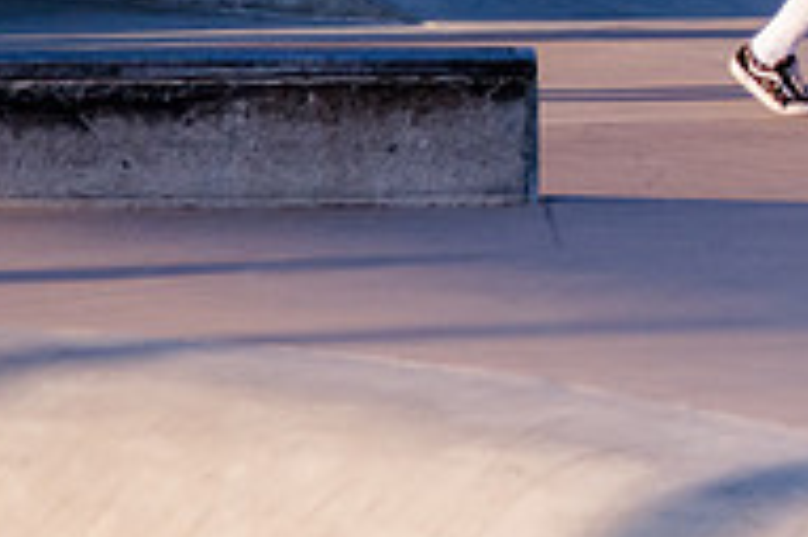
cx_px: 1524
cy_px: -144
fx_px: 9957
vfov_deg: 3.1
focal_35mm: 444
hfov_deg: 4.6
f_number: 4
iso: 1000
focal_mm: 86
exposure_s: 1/3200
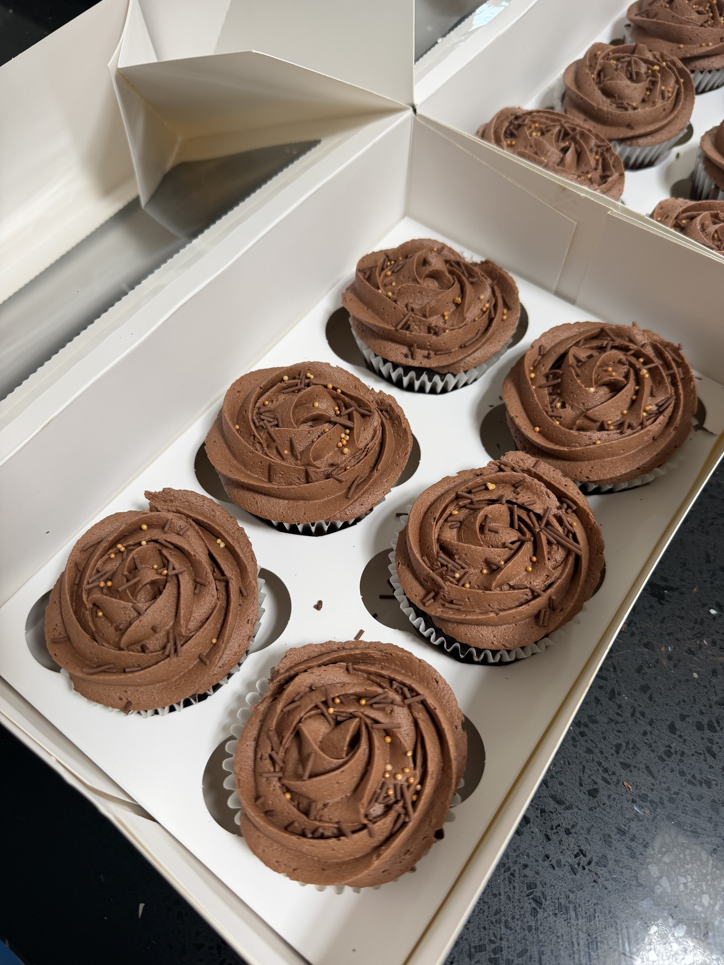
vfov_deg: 71.6
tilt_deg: -62.2
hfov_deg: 56.8
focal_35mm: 24
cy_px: 482
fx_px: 669
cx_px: 362
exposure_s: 1/121
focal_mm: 6.76
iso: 100
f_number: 1.78
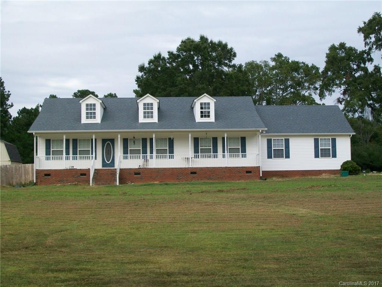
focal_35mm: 56
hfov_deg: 34.3
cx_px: 191
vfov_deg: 26.1
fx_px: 618
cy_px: 144
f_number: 3.3
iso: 64
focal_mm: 9.4
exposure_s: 1/500
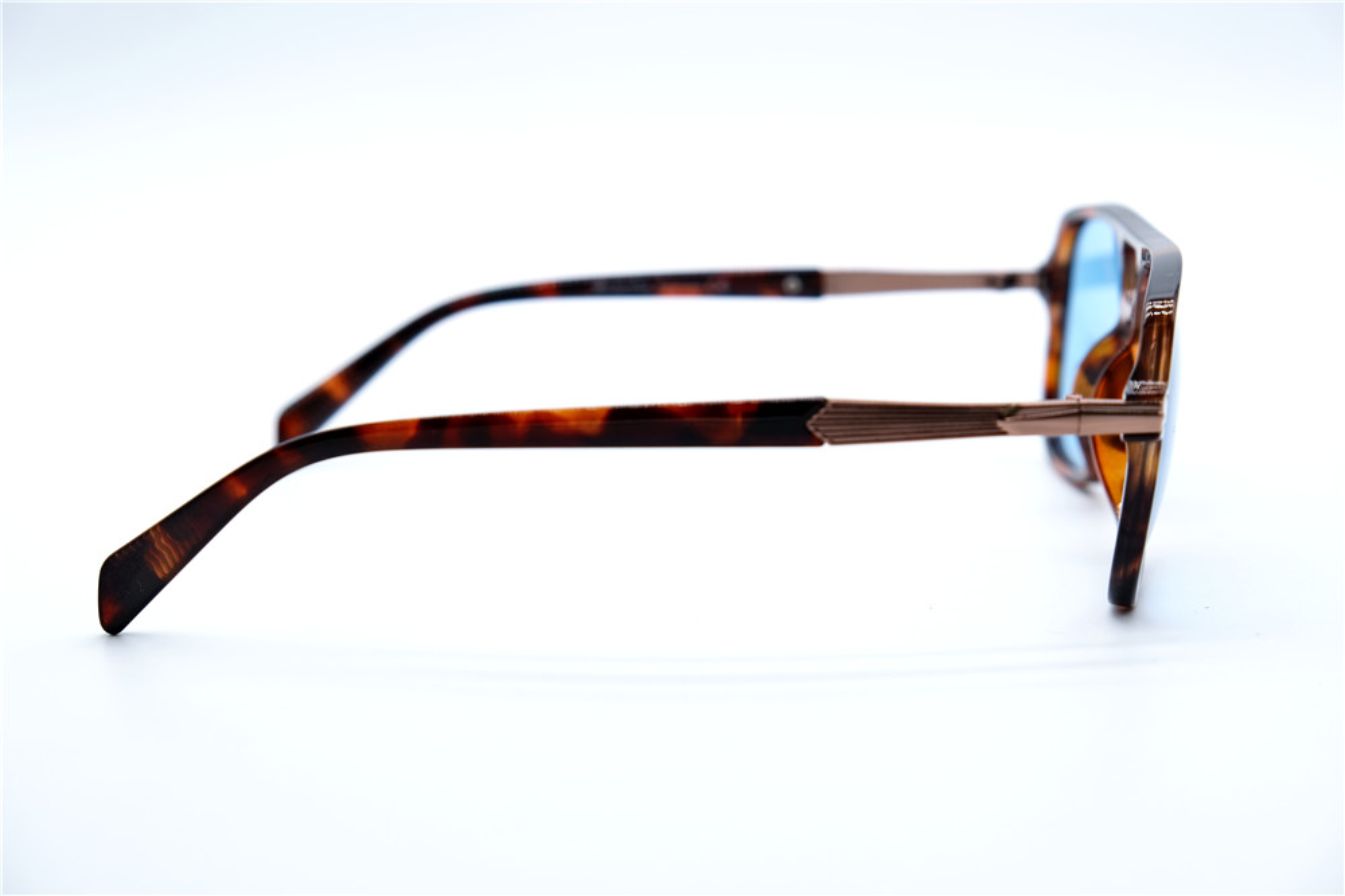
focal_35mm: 64
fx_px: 2390
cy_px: 448
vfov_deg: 21.2
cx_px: 672
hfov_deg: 31.4
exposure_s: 1/150
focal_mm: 42.5
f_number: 5.6
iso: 160
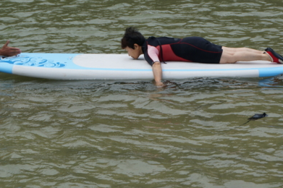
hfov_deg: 14.9
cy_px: 35
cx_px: 152
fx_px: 1084
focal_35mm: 138
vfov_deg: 9.9
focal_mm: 45
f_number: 7.1
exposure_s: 1/250
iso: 100
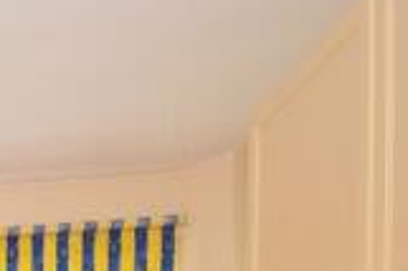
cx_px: -228
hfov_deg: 24.4
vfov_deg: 17.8
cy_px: 489
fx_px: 691
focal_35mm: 61
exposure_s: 1/10
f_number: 5
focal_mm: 10
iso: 200
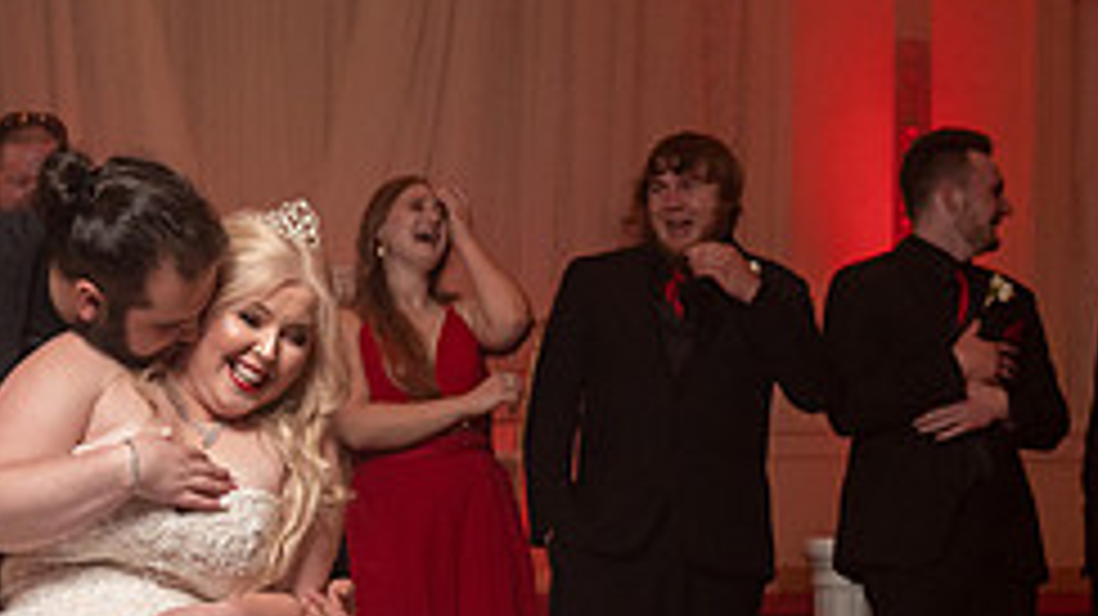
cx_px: 369
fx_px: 2794
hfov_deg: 22.1
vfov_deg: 12.5
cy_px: 564
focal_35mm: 96
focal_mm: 36
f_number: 4
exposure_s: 1/200
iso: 2000
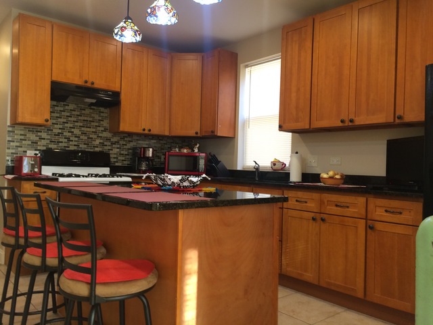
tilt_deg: +0.6
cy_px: 162
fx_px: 363
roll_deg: -1.0
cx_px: 216
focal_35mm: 29
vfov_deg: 48.2
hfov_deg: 61.7
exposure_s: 1/30
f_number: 2.2
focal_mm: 4.15
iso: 100
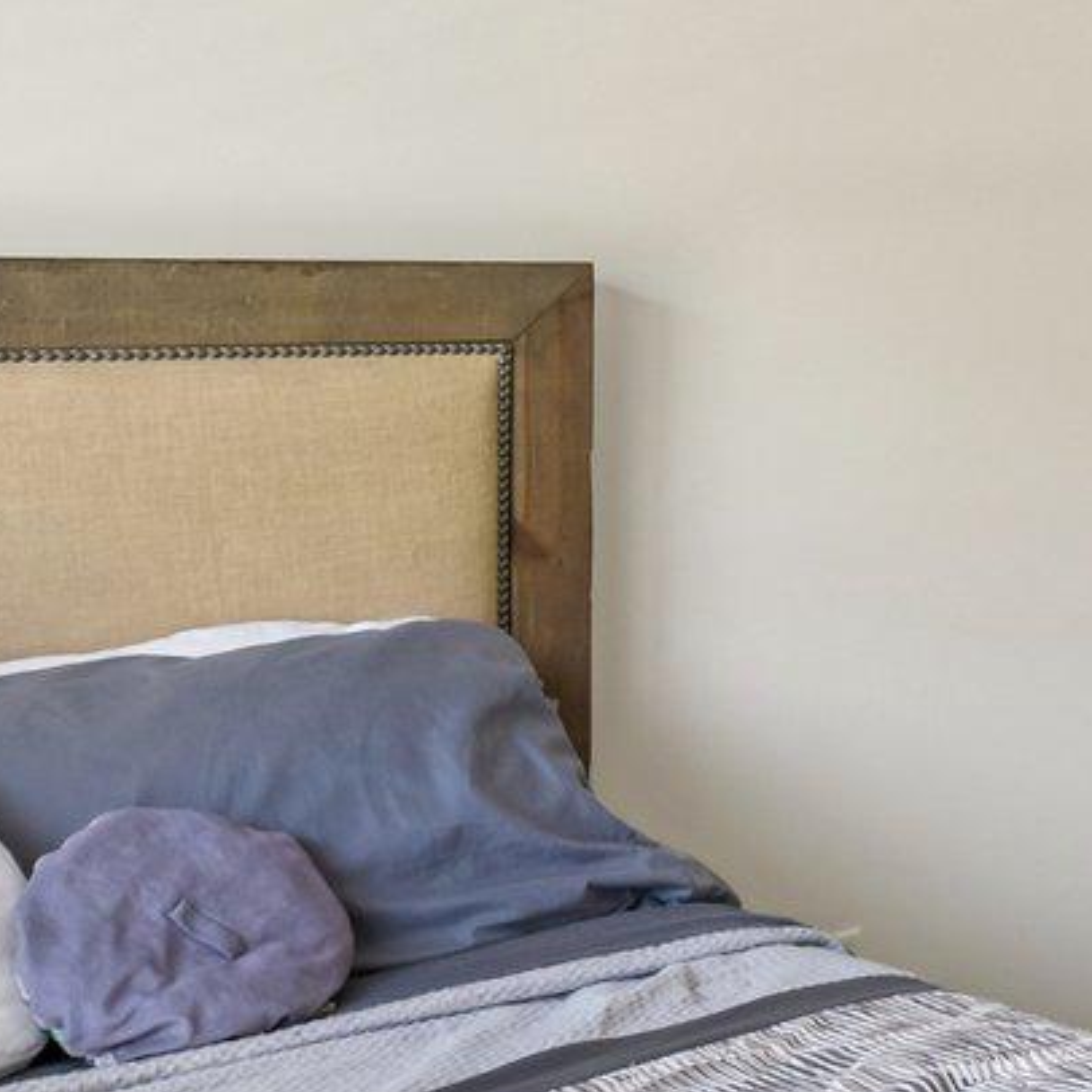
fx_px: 2141
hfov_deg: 21.5
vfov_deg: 28.3
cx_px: 1832
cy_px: 303
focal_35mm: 60
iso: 400
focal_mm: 14
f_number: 8
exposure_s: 1/15
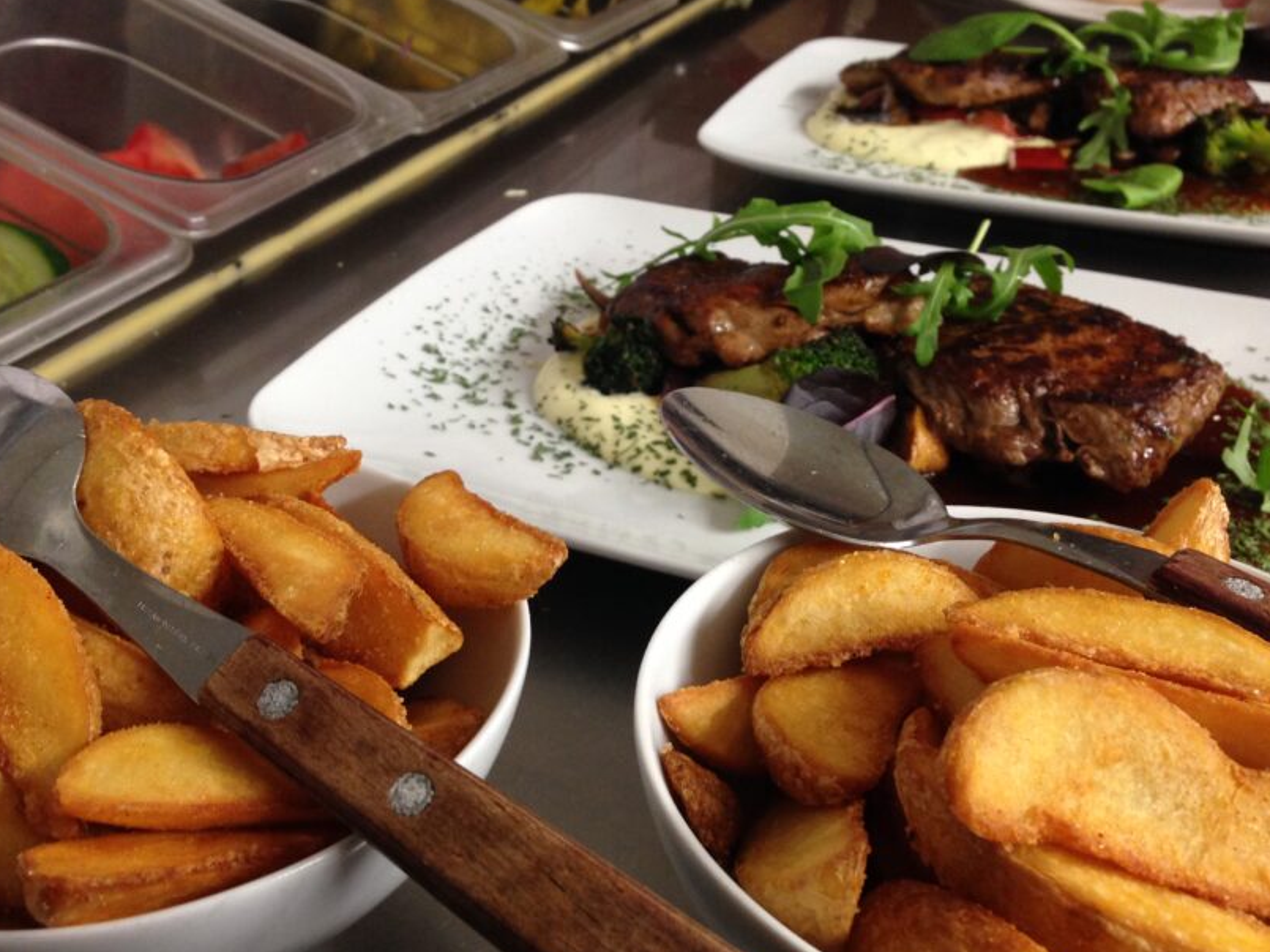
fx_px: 1540
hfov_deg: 44.8
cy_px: 437
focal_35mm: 42
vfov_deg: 34.3
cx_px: 588
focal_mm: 4.12
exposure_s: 1/20
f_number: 2.4
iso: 125
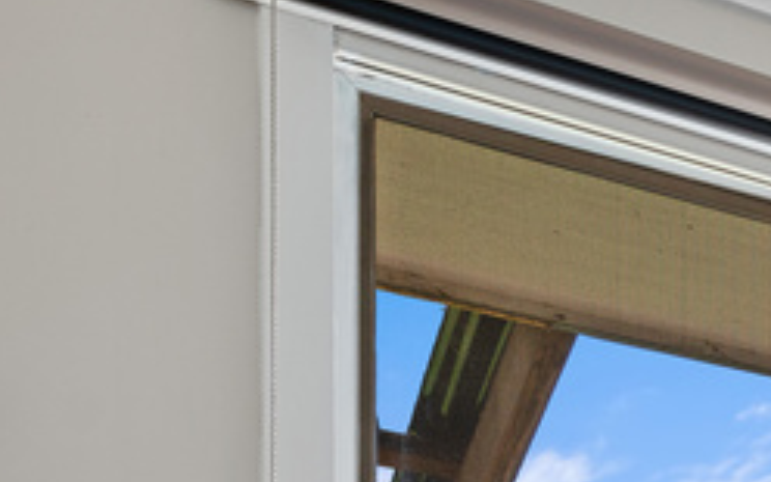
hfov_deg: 15.5
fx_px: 1933
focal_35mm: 92
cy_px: 1151
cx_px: 1722
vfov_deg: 11.7
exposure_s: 1/5
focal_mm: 14
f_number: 8
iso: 125
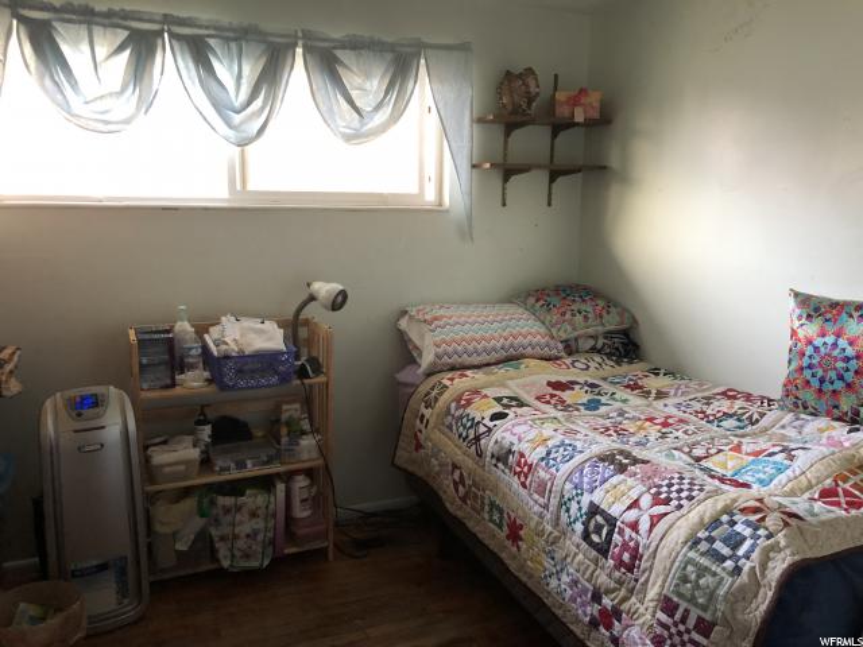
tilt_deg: -8.1
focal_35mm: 28
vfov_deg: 49.7
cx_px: 432
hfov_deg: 63.4
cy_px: 324
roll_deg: -1.2
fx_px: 698
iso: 64
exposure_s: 1/15
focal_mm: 4
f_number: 1.8
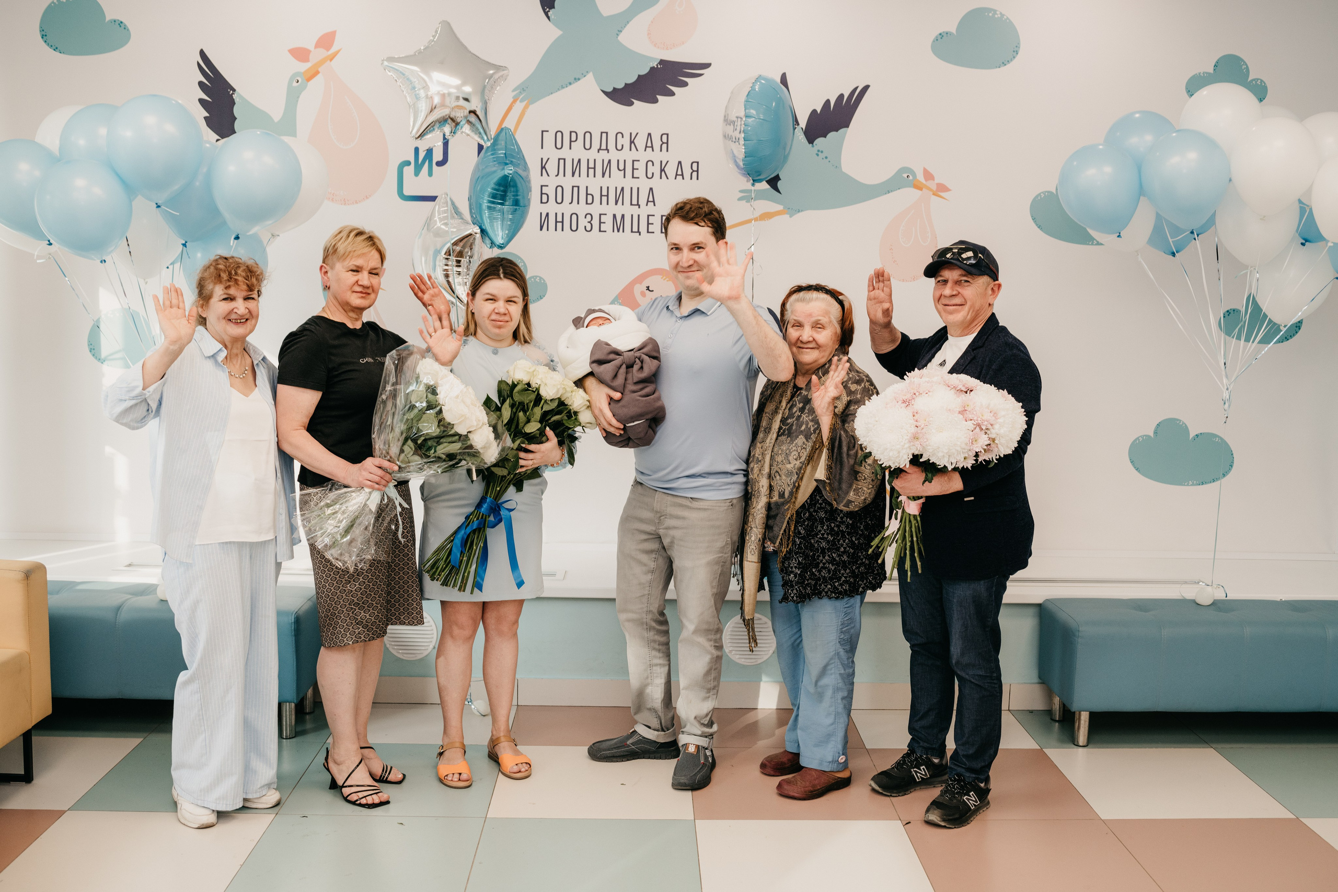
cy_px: 433
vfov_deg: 36.8
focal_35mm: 36
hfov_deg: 53.1
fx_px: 1340
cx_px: 689
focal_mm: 35
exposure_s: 1/160
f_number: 4
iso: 320
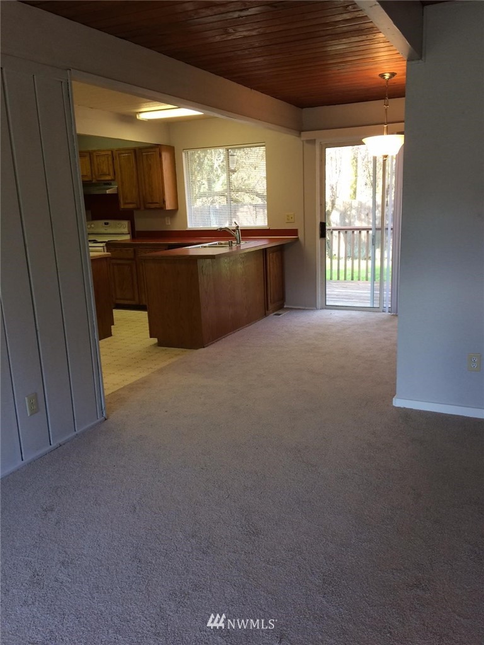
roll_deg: +2.4
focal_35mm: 29
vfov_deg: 61.7
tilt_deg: -14.9
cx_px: 242
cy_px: 322
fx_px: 541
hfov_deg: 48.2
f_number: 2.2
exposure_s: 1/40
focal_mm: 4.15
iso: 40
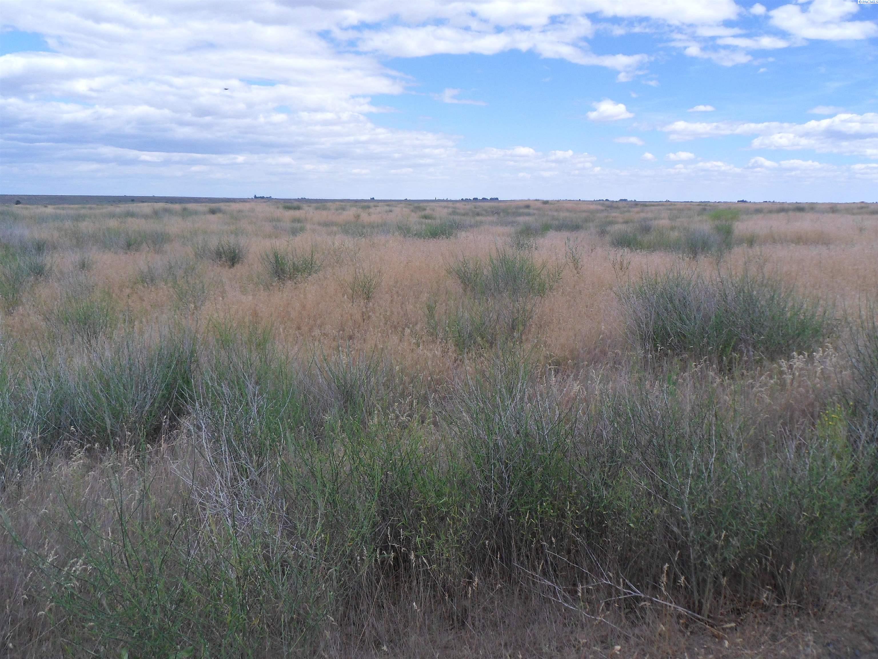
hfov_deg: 65.3
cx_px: 439
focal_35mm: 27
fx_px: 685
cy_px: 330
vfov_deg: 51.4
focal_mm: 4.9
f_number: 3.3
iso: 80
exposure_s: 1/750
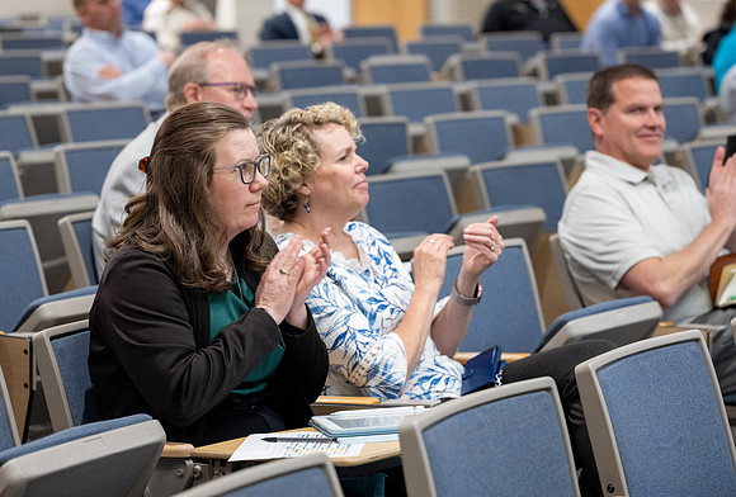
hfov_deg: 19.3
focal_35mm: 105
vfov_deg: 13.1
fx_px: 2163
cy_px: 185
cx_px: 381
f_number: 3.2
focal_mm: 83
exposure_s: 1/200
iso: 1250
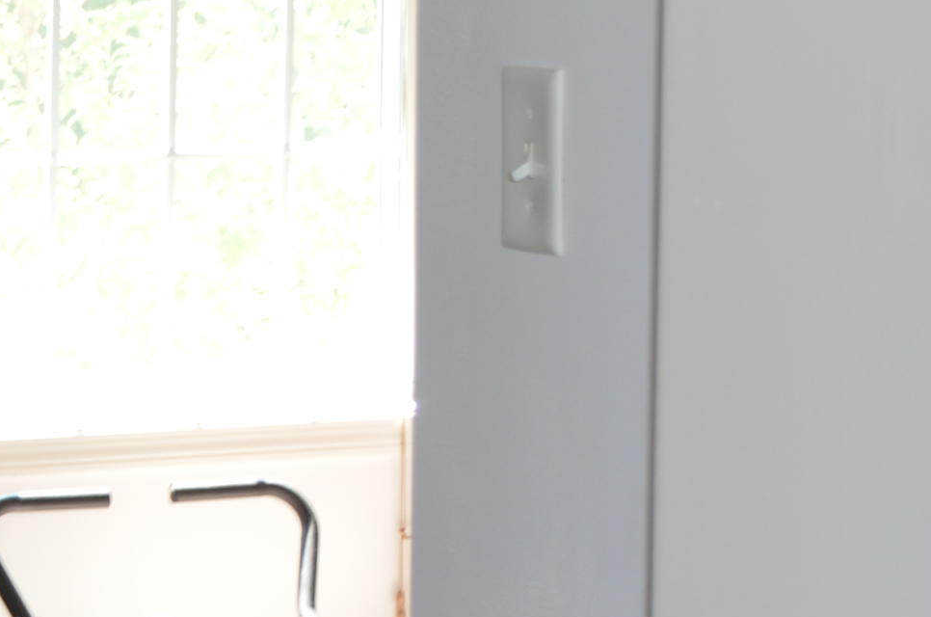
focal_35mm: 149
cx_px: -460
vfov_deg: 9.2
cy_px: 270
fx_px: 3846
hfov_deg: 13.1
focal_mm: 32
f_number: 4.8
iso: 360
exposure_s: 1/30
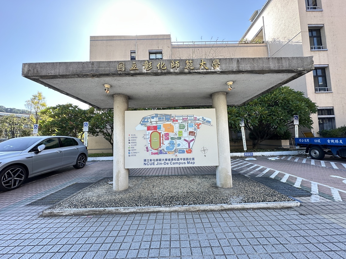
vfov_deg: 85.6
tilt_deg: +4.4
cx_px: 173
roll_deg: +1.3
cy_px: 130
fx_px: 140
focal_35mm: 14
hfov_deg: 102.1
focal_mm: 2.22
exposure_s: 1/290
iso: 40
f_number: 2.2
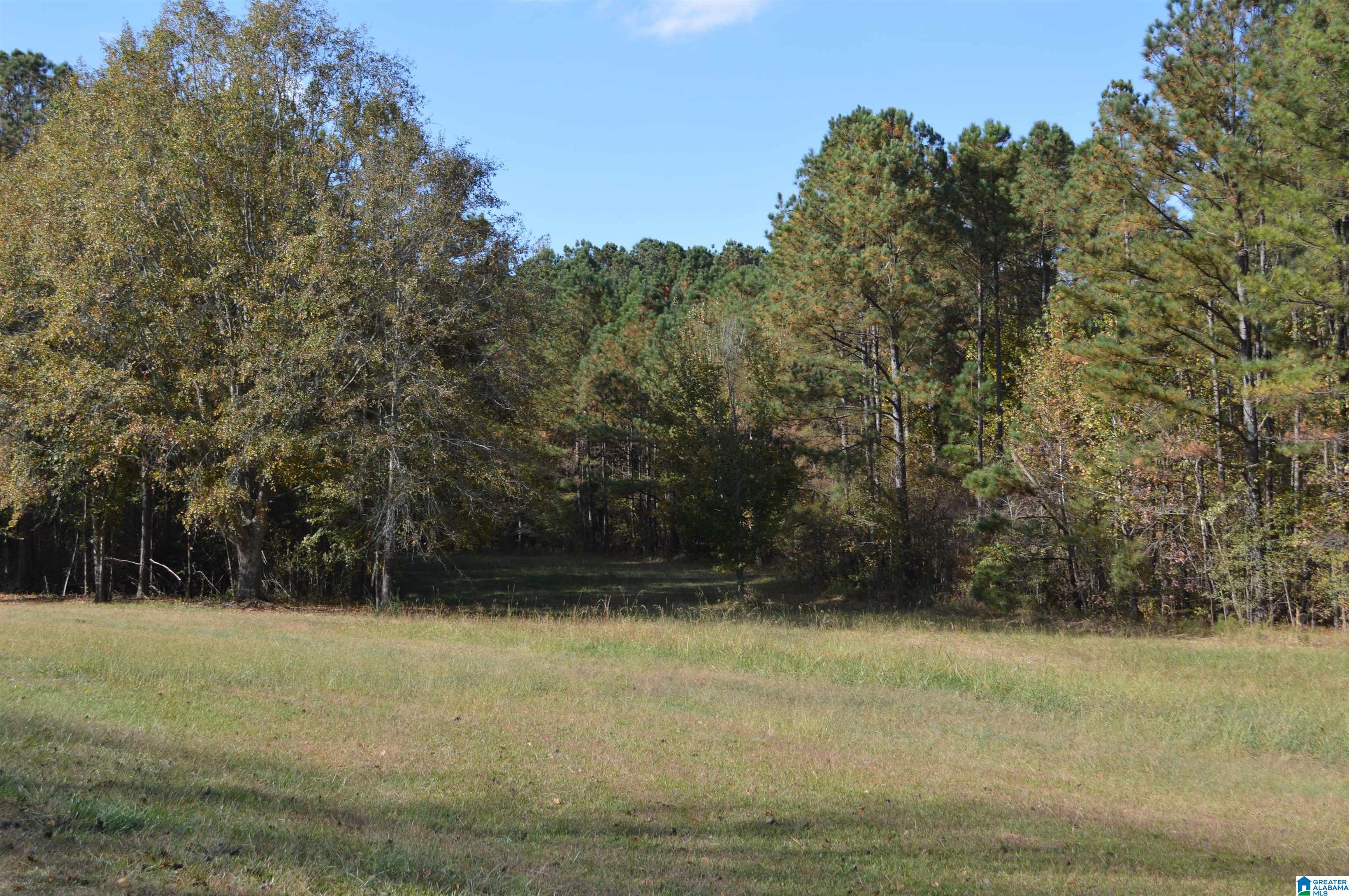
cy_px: 448
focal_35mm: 48
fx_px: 1797
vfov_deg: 28.0
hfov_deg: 41.1
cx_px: 674
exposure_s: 1/160
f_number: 6.3
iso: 100
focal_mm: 32
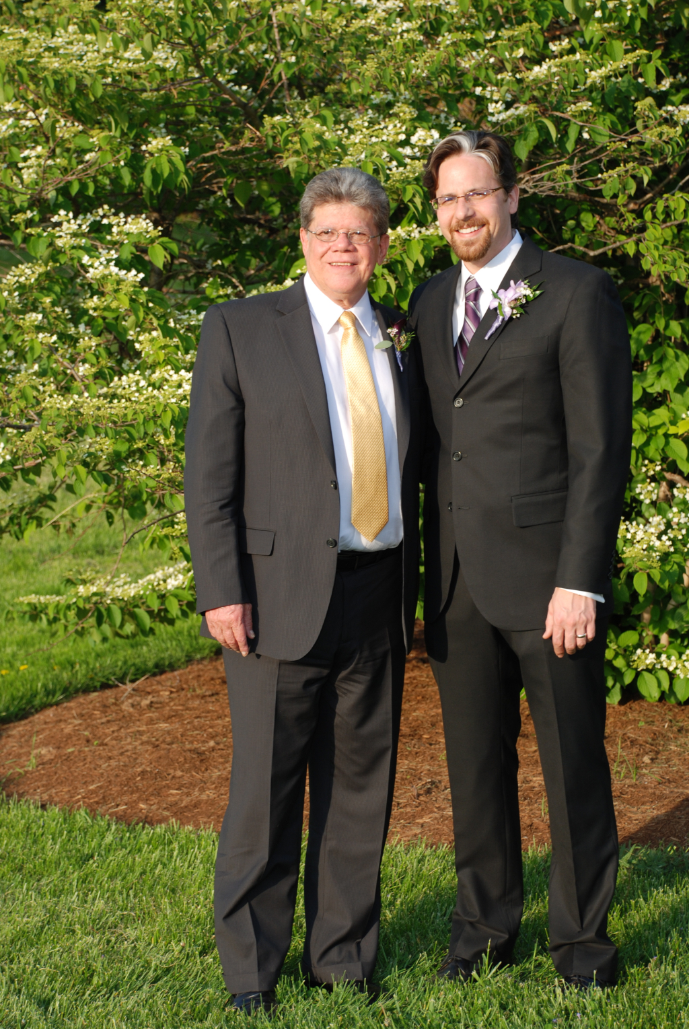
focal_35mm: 93
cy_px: 514
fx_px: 2661
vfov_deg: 21.9
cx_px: 344
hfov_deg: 14.8
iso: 110
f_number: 5.6
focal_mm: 62
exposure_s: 1/125
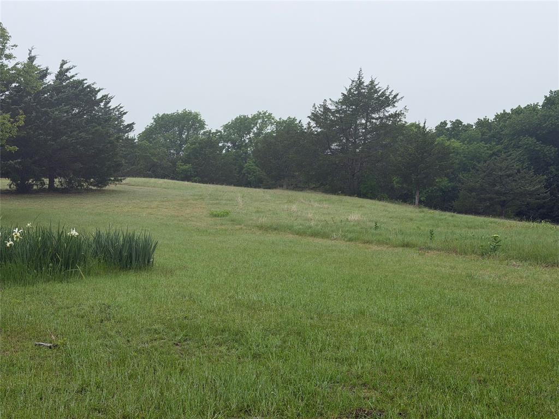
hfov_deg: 39.7
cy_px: 210
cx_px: 280
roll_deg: +0.1
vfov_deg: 30.3
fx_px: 775
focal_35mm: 48
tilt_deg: -3.6
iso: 64
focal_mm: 6.76
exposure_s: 1/1715
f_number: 1.78
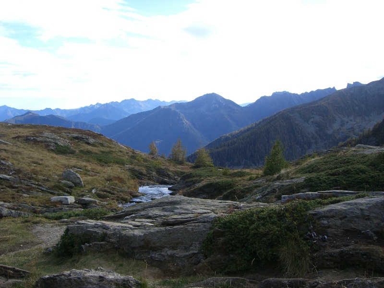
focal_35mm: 38
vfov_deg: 37.7
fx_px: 422
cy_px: 144
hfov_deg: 49.0
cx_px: 192
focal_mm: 6.2
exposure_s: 1/250
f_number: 4.3
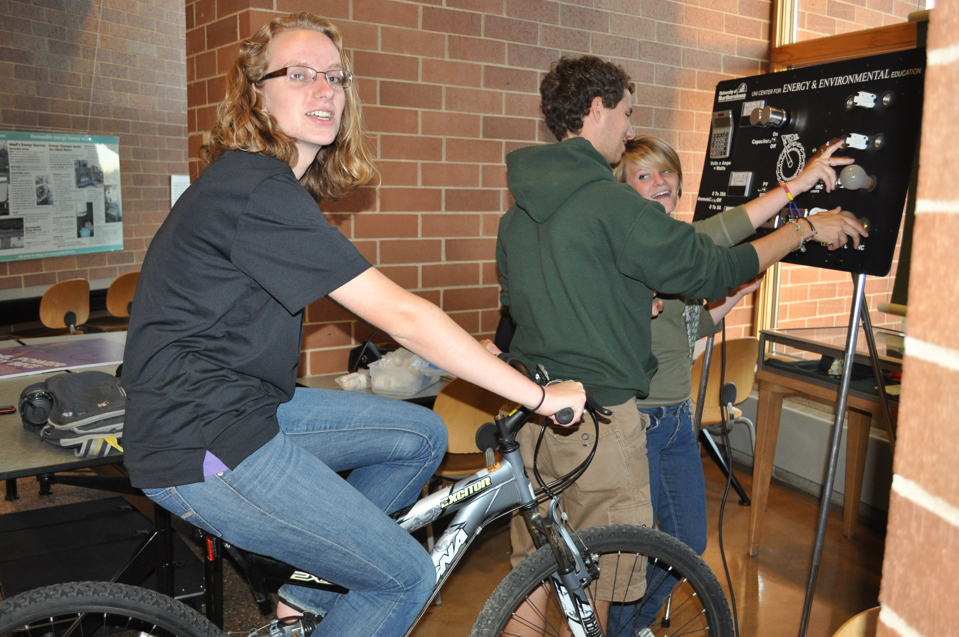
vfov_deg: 36.8
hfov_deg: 53.2
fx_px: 958
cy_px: 340
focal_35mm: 36
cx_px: 469
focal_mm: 22
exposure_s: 1/60
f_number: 3.8
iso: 800
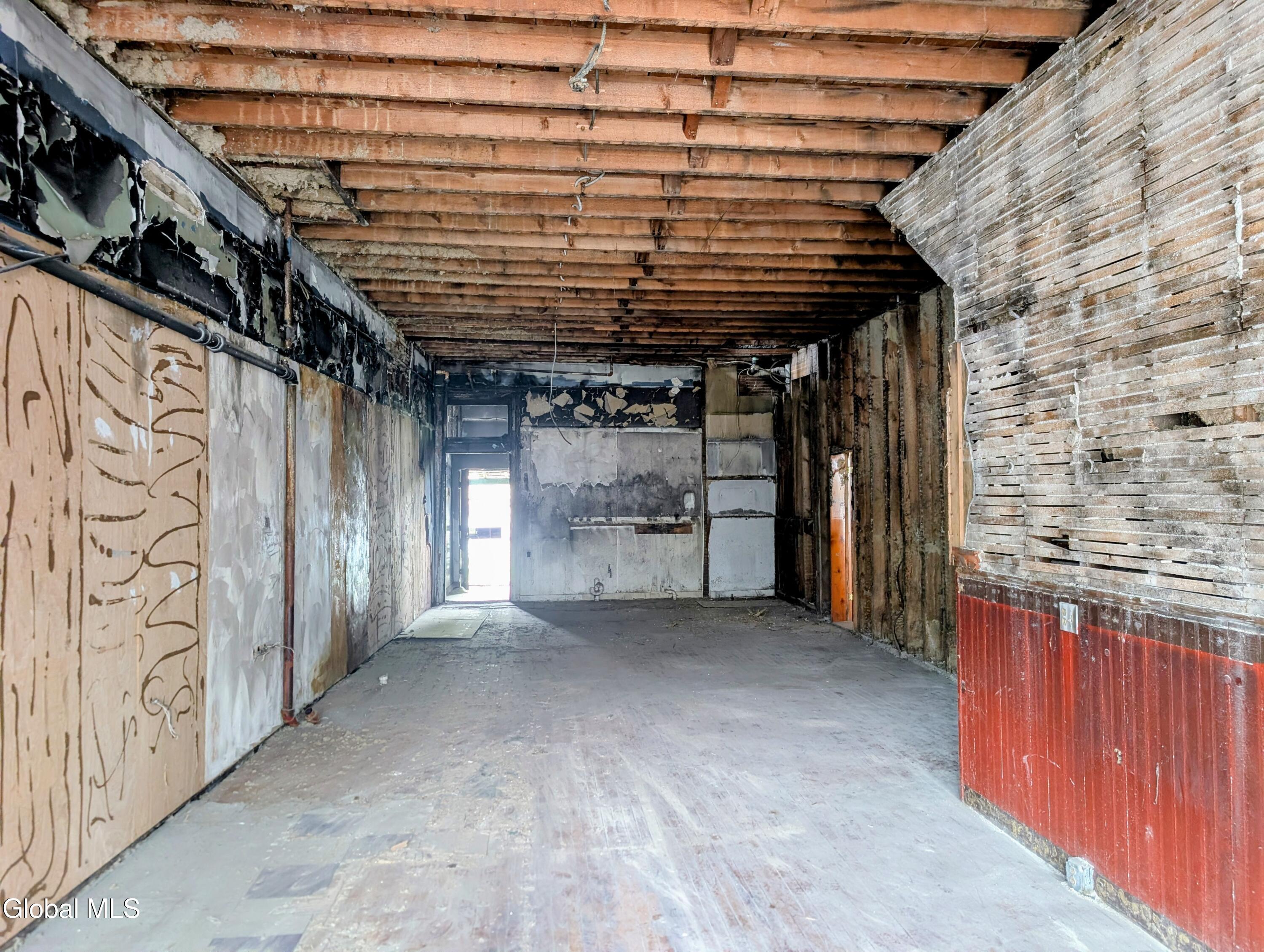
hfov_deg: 71.5
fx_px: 877
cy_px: 476
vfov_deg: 56.9
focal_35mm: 24
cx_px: 632
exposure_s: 1/59.6
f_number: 1.68
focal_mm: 6.9
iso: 453
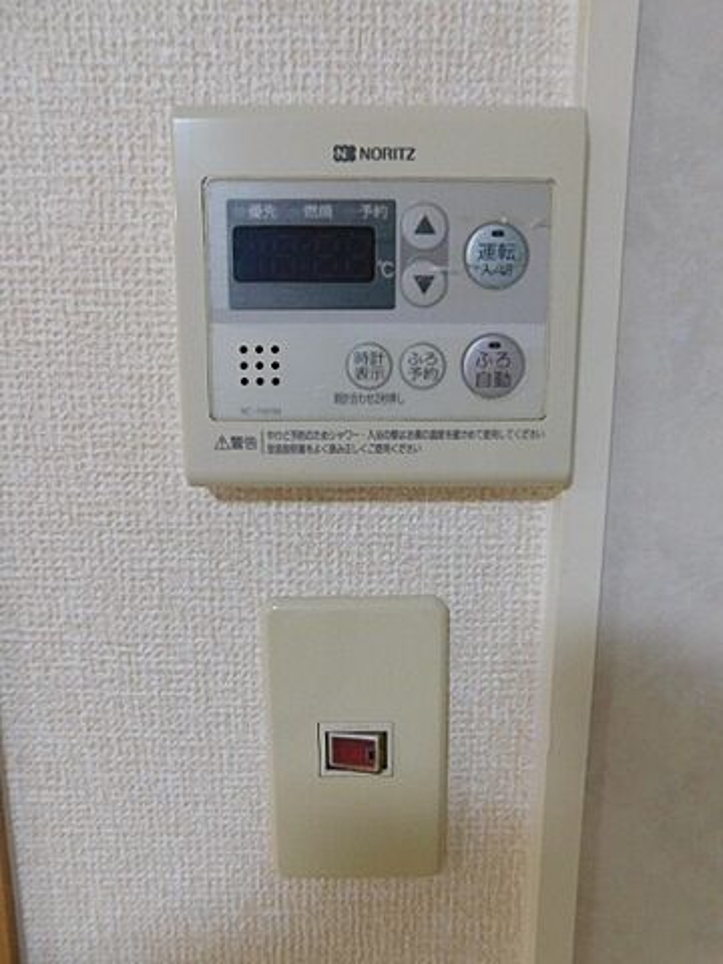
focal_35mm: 23
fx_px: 641
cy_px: 482
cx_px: 362
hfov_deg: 58.9
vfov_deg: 73.9
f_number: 3
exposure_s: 1/30
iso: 220
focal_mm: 4
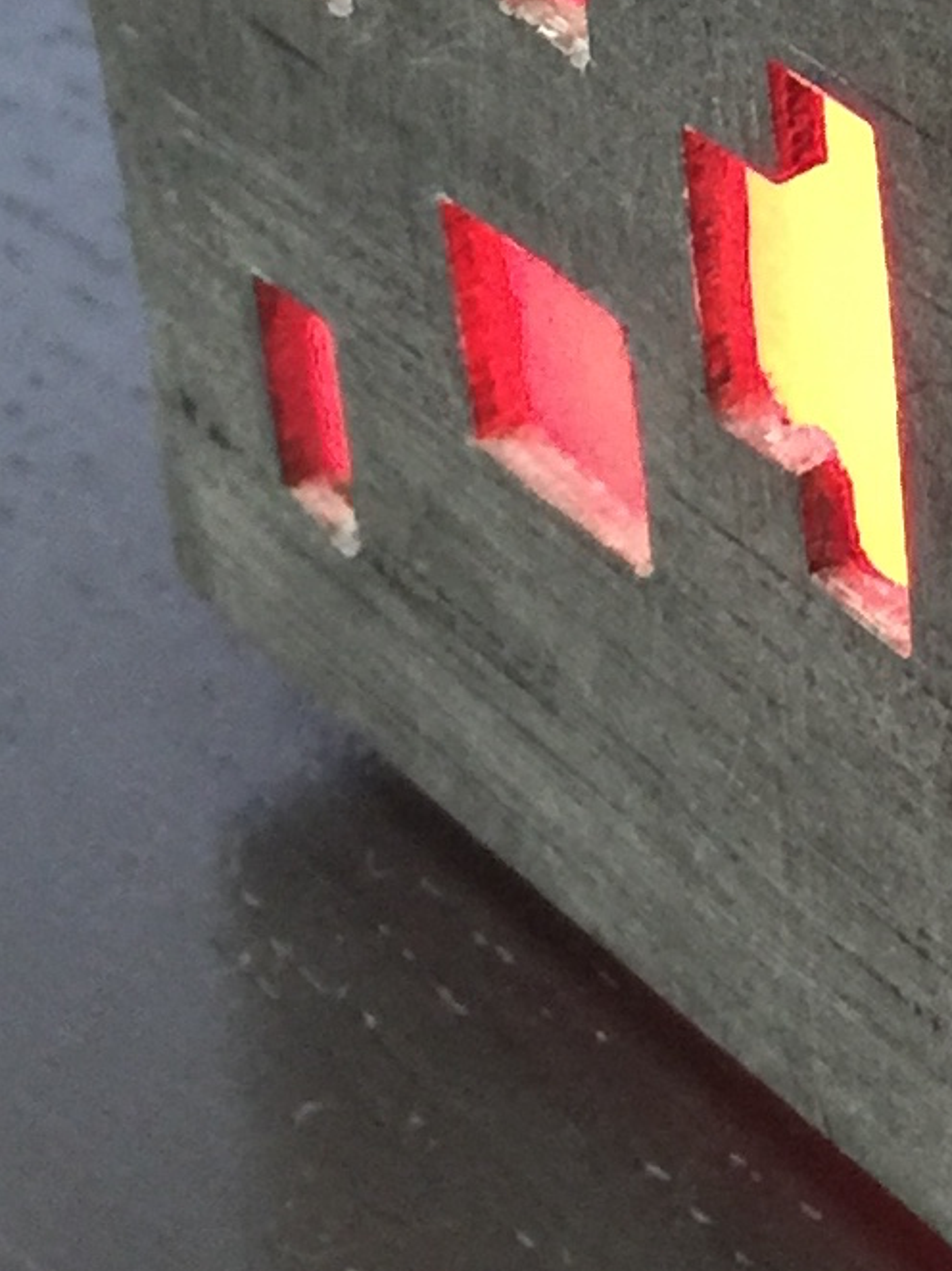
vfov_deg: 13.4
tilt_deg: -28.7
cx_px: 1597
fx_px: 5247
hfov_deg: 9.9
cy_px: -328
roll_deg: +0.4
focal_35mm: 143
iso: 125
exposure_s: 1/10
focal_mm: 4.15
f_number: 2.2
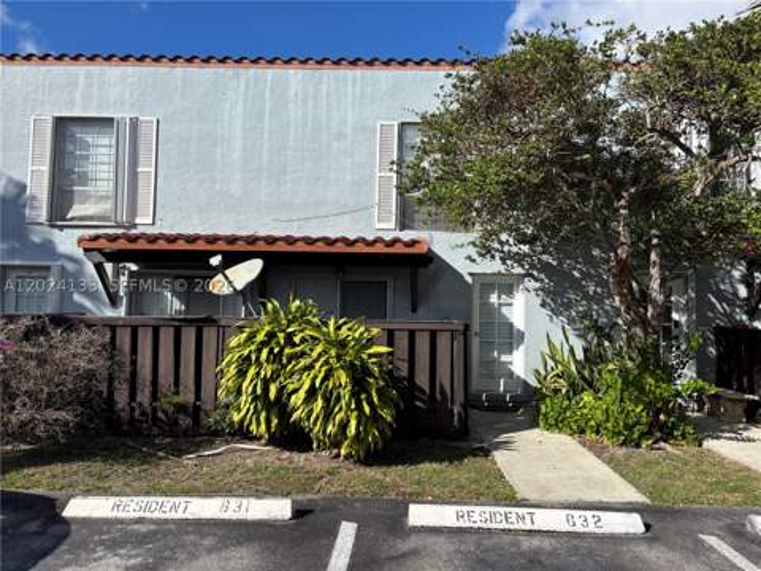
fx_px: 572
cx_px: 380
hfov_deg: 67.3
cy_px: 286
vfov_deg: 53.1
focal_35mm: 26
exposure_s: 1/3788
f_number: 1.6
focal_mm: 5.96
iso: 50
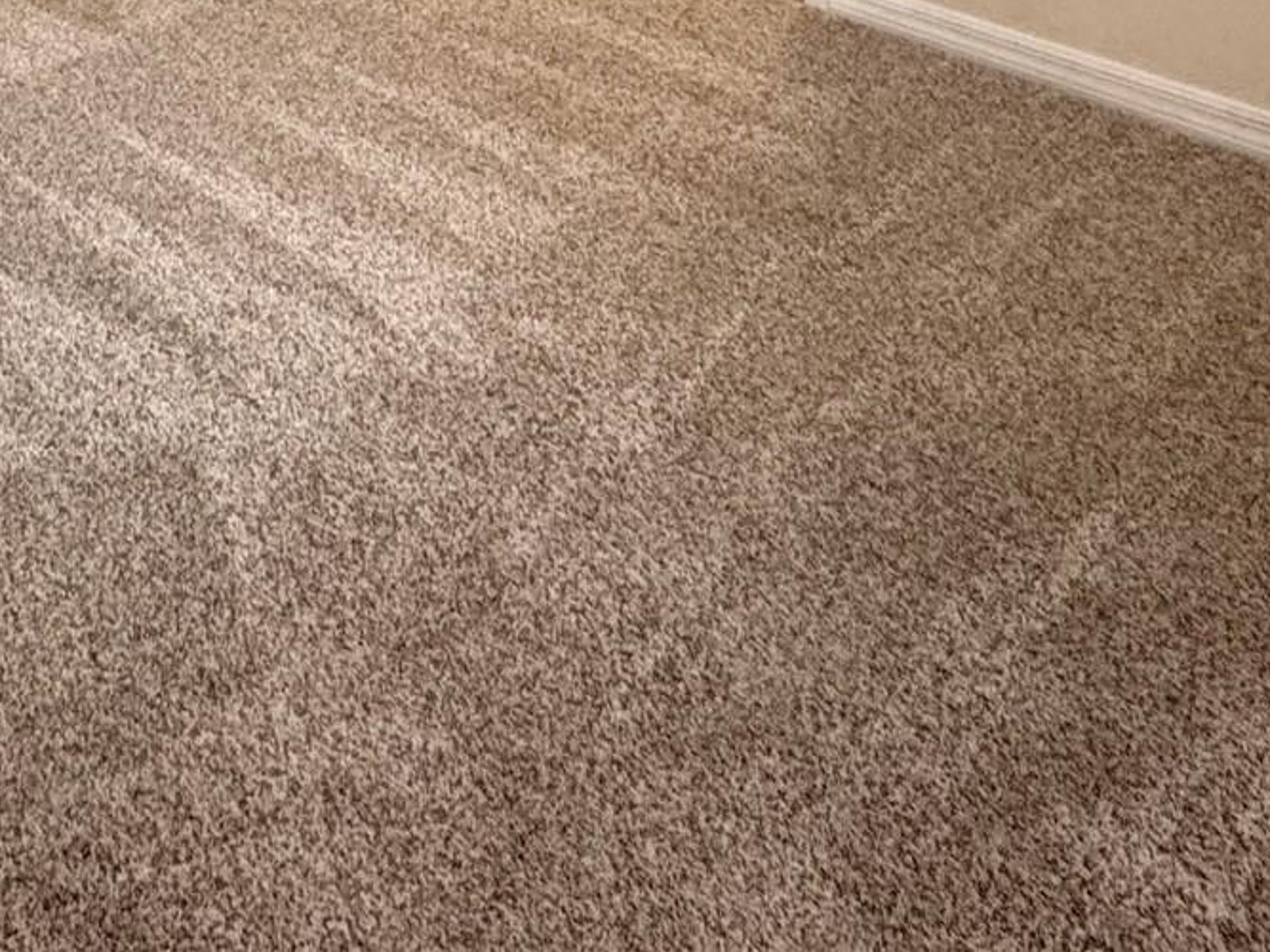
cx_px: 183
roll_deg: +0.0
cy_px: -508
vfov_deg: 24.9
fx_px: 1577
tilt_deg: -4.8
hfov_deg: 41.2
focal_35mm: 43
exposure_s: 1/120
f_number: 2.2
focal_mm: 2.22
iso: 320
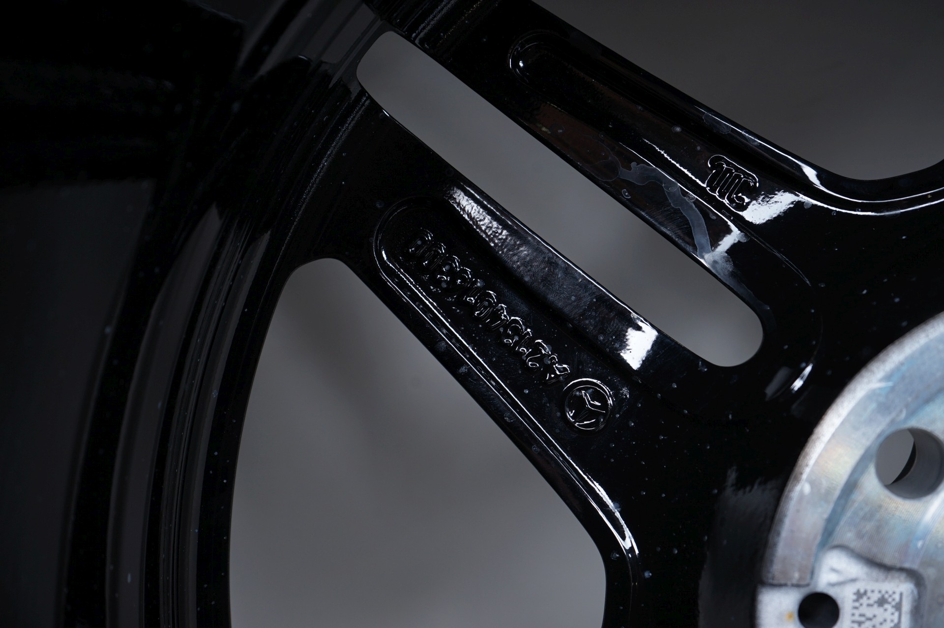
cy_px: 314
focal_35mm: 46
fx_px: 1205
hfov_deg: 42.8
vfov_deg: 29.2
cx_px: 472
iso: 250
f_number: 7.1
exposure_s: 1/125
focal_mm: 46
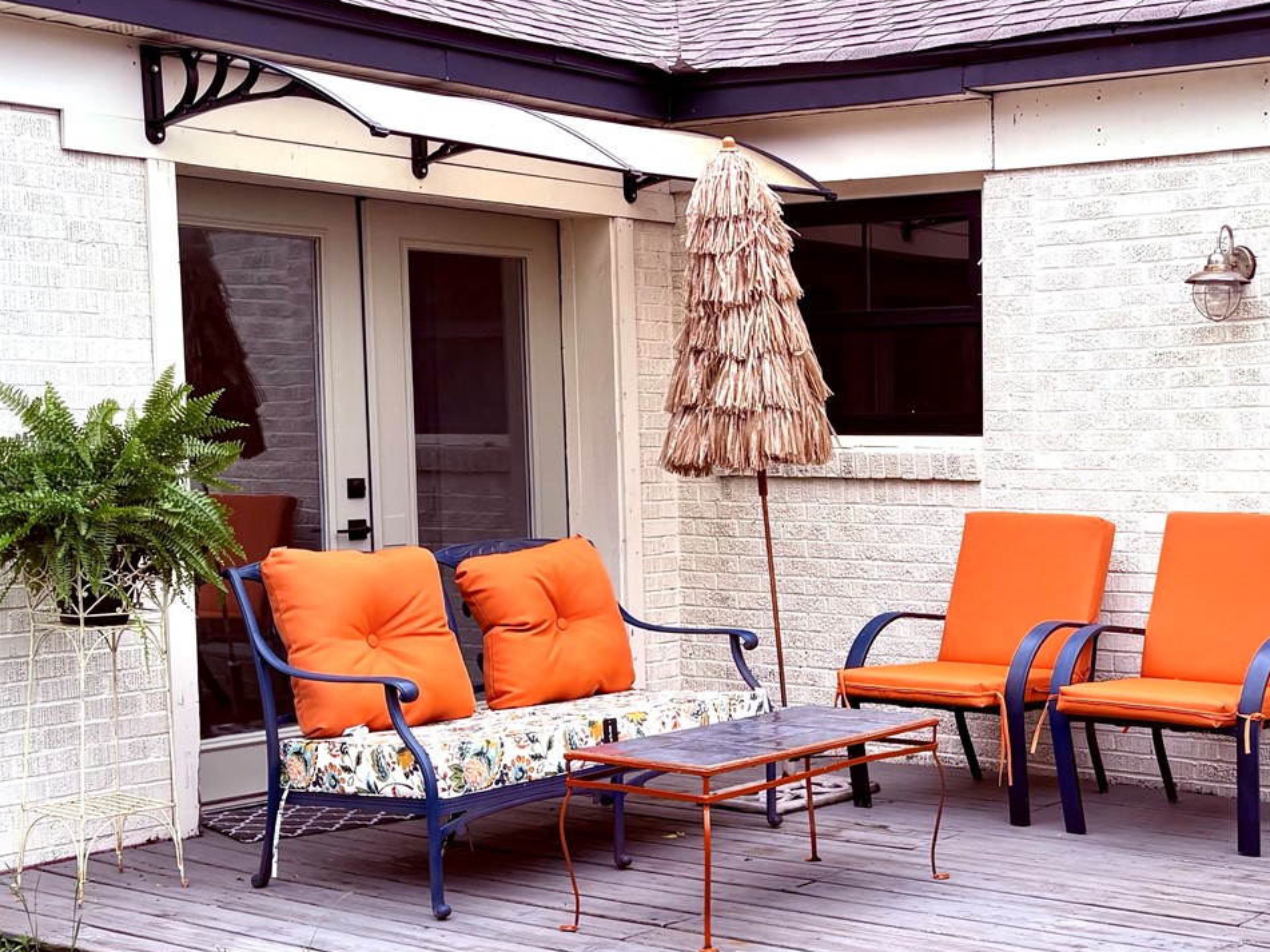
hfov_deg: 33.2
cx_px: 1046
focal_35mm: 56
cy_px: 605
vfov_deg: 26.0
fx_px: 2054
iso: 50
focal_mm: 5.96
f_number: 1.6
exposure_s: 1/1848
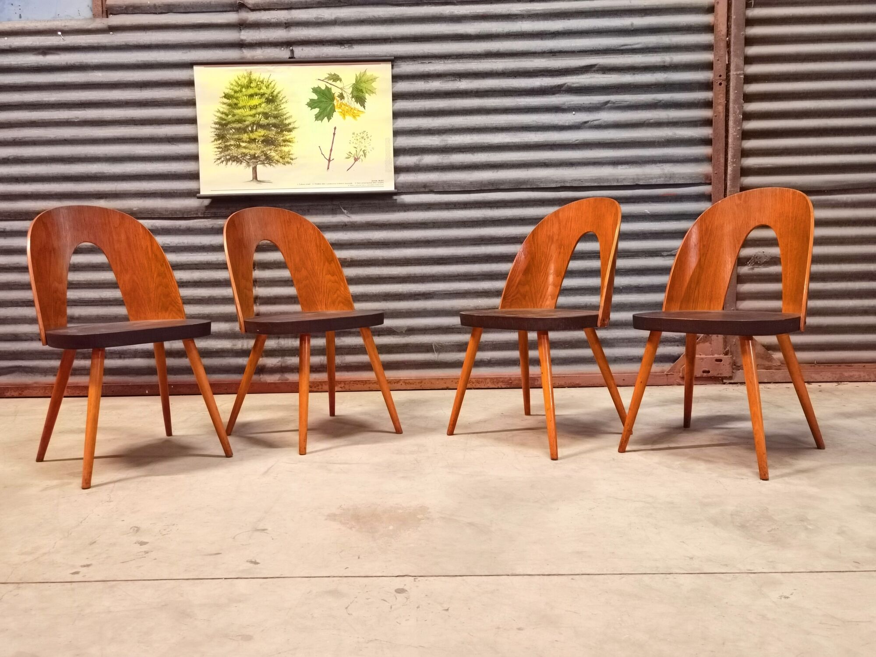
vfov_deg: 46.8
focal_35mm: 30
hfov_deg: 60.0
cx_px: 438
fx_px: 759
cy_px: 328
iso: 800
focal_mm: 6.71
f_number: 1.9
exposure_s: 1/20
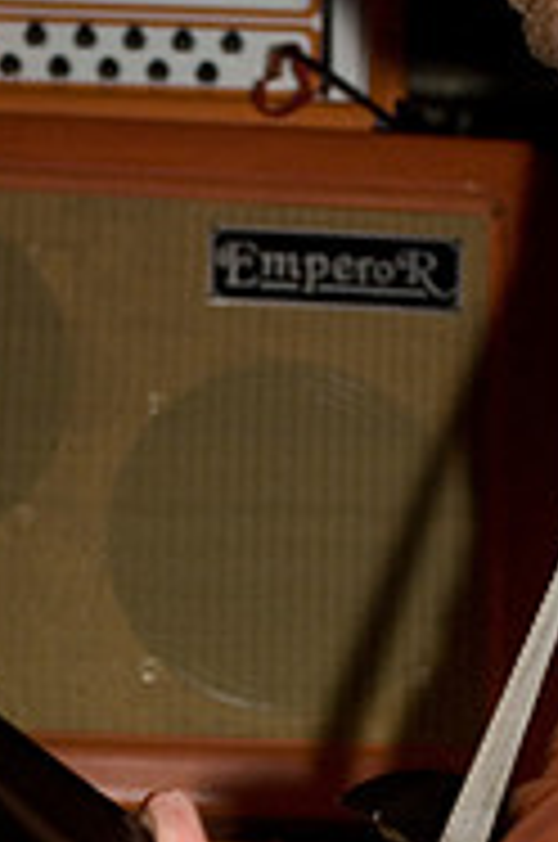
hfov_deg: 10.8
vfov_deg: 16.2
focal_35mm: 126
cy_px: 563
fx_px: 2945
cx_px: 353
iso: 800
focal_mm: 35
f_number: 2.8
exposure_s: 1/40
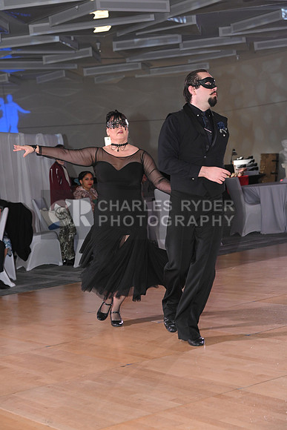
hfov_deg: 19.5
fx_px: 837
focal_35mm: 70
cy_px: 215
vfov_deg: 28.8
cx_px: 144
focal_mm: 70
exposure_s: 1/200
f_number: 5.6
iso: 2000
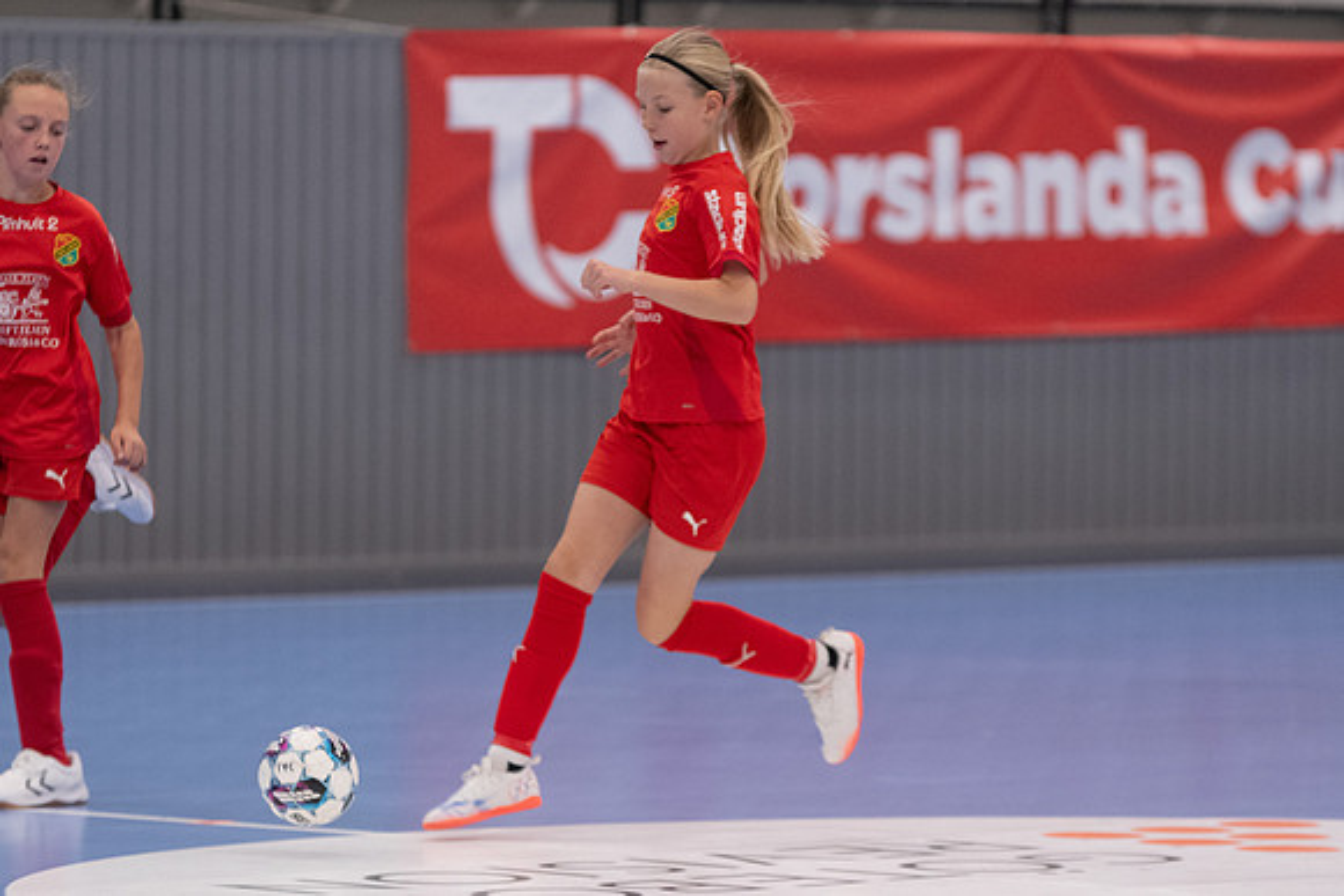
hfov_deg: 8.3
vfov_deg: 5.6
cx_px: 672
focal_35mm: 248
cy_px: 448
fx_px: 9246
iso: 3600
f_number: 3.2
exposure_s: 1/500
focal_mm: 160
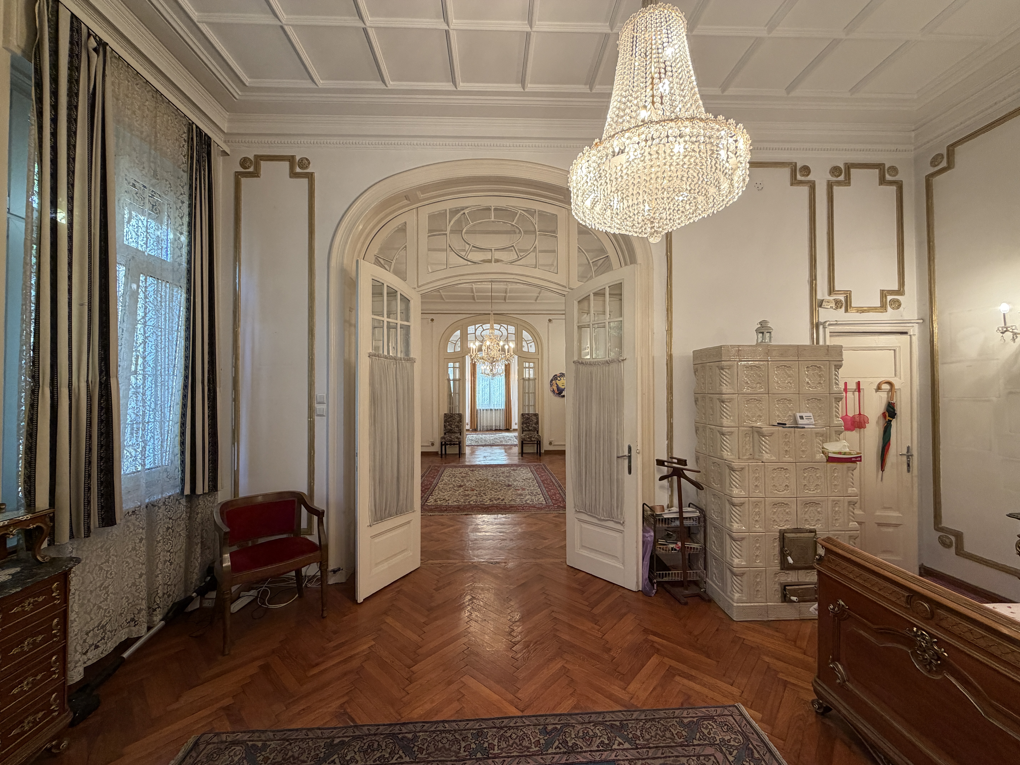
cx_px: 510
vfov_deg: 85.7
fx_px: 413
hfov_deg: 102.1
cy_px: 382
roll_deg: +0.9
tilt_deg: +1.5
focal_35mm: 14
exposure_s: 1/50
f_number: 2.2
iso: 200
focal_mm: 2.22
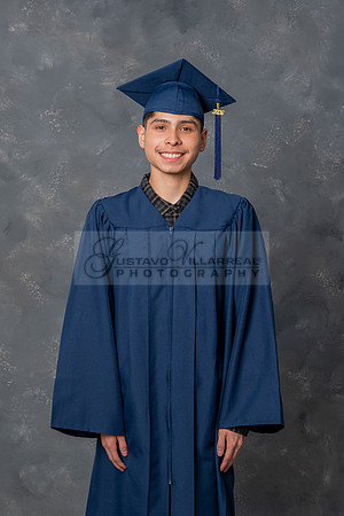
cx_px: 141
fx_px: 1023
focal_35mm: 71
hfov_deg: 19.1
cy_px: 254
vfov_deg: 28.3
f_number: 4.5
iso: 200
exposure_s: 1/200
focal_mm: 43
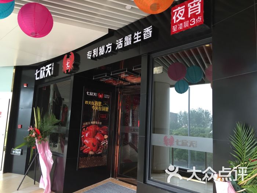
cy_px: 96
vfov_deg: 48.2
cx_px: 128
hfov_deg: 61.7
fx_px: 215
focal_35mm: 29
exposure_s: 1/33
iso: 40
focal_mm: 4.15
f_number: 2.2
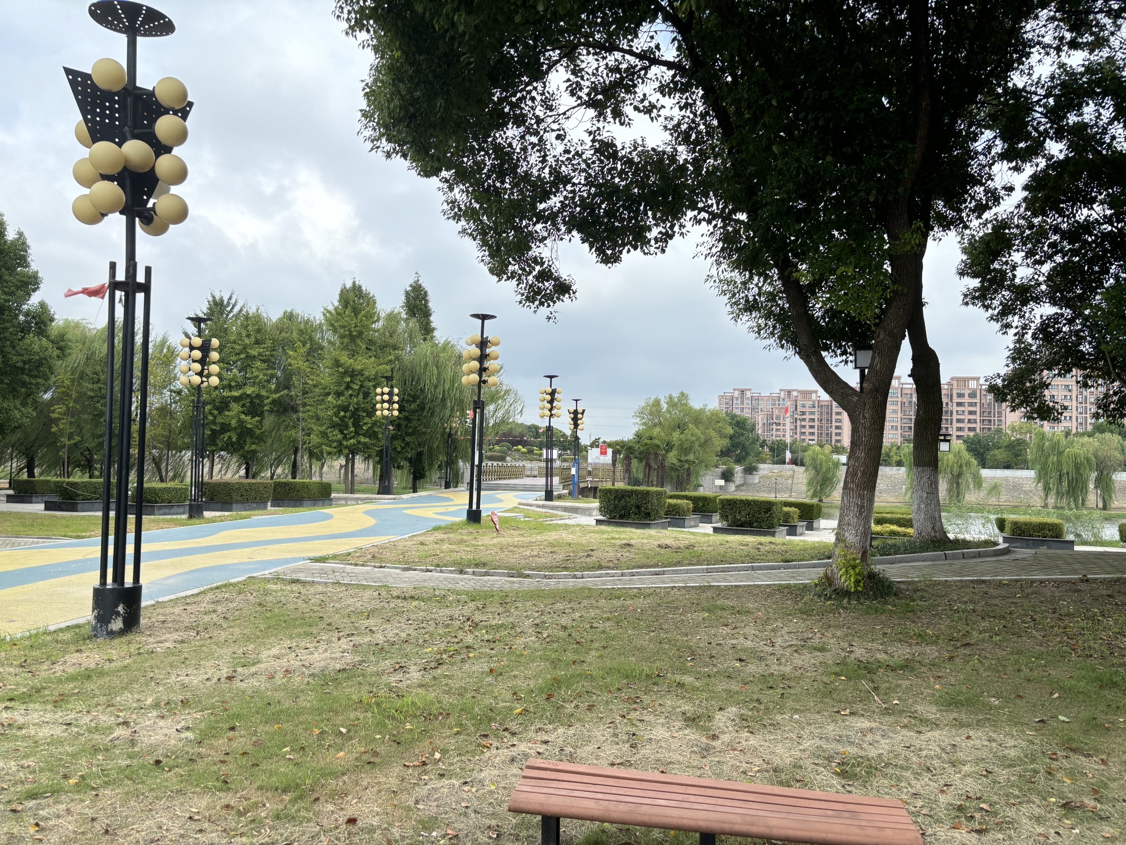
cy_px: 422
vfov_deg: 53.1
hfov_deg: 67.3
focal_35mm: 26
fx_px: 846
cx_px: 563
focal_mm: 5.96
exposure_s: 1/1344
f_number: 1.6
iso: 50
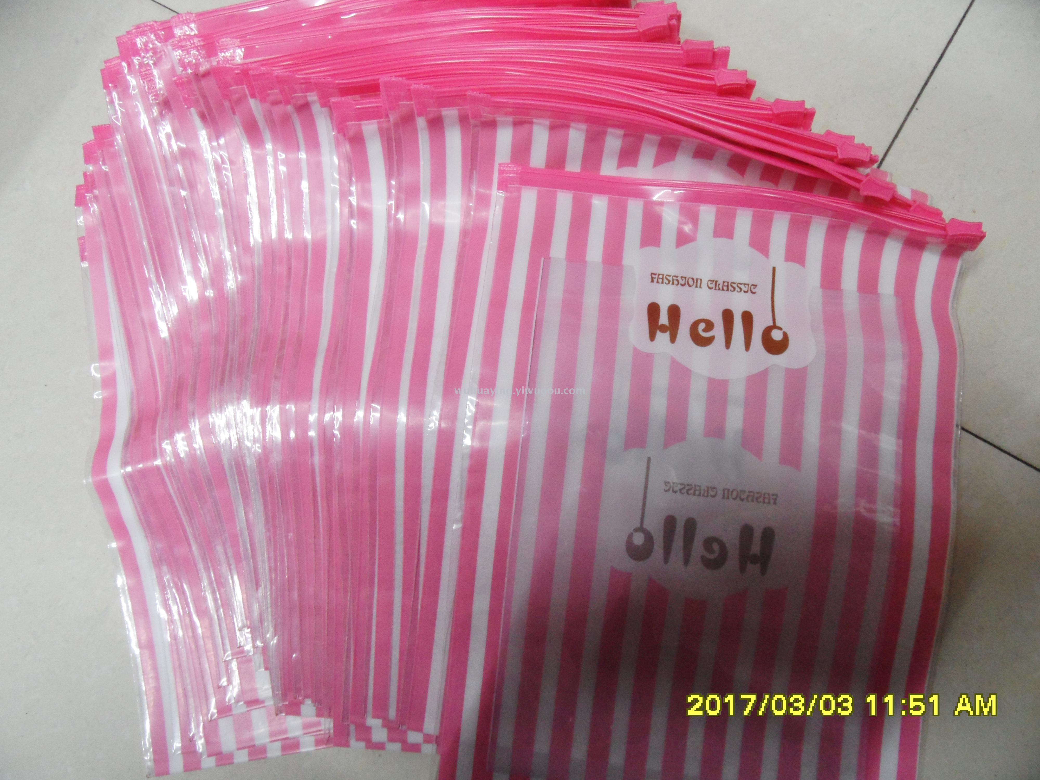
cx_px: 520
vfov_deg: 56.8
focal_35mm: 24
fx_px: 721
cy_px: 390
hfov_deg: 71.6
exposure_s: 1/15
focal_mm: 3.9
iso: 400
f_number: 3.2
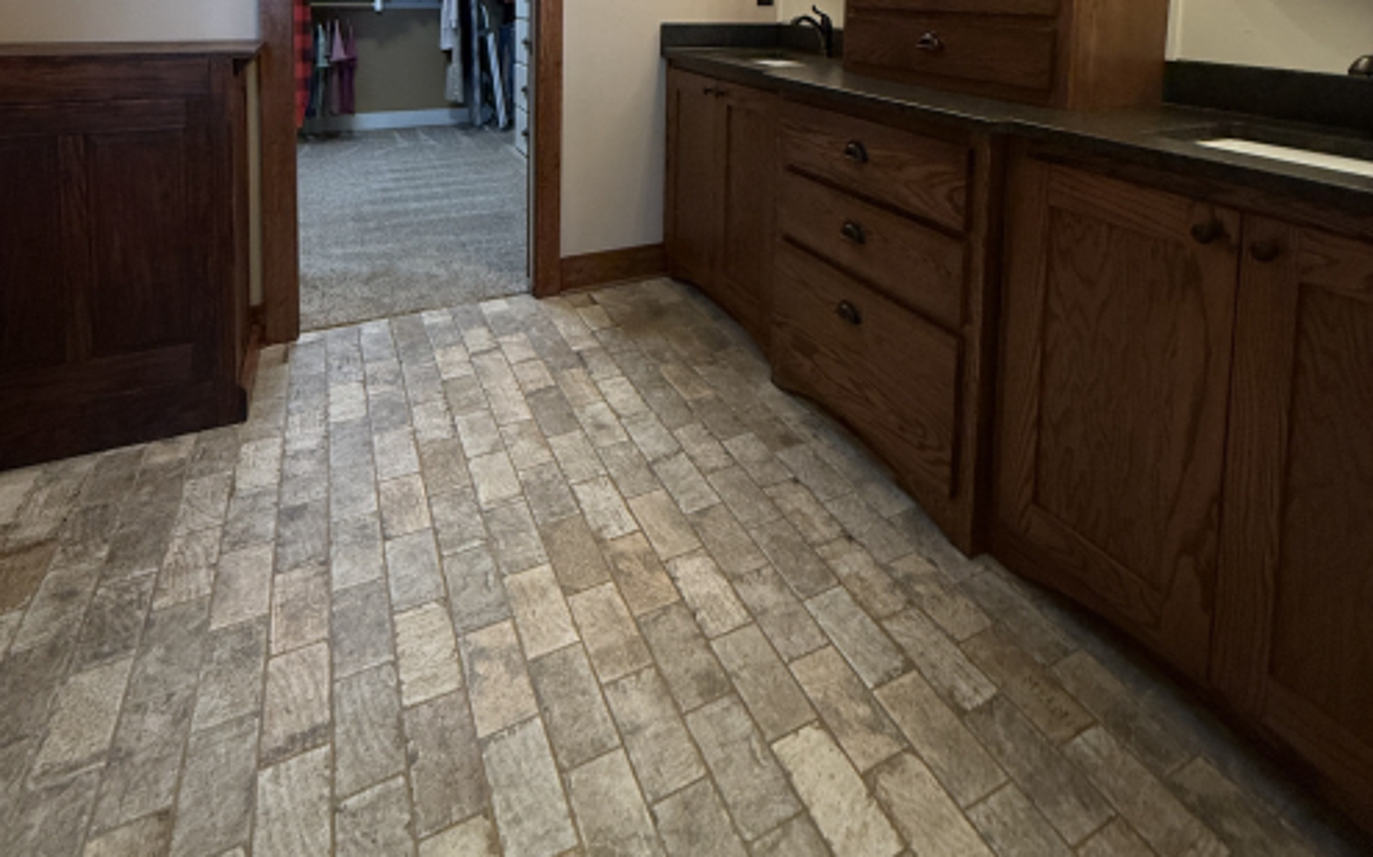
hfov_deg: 85.1
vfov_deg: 50.5
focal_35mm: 20
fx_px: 748
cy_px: 37
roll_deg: -1.5
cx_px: 682
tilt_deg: -2.4
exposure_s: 1/120
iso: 400
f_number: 2.2
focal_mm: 2.22
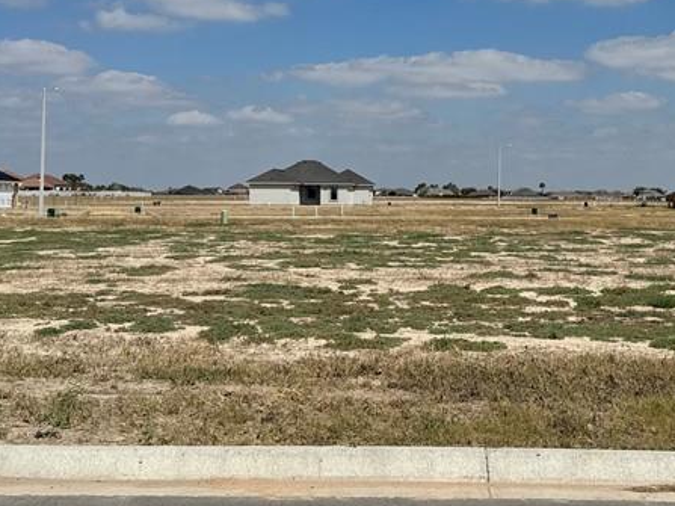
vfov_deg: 26.2
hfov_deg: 34.8
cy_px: 124
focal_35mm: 55
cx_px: 403
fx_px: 1072
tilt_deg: +3.5
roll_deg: +0.2
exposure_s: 1/12346
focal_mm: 6.76
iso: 80
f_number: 1.78
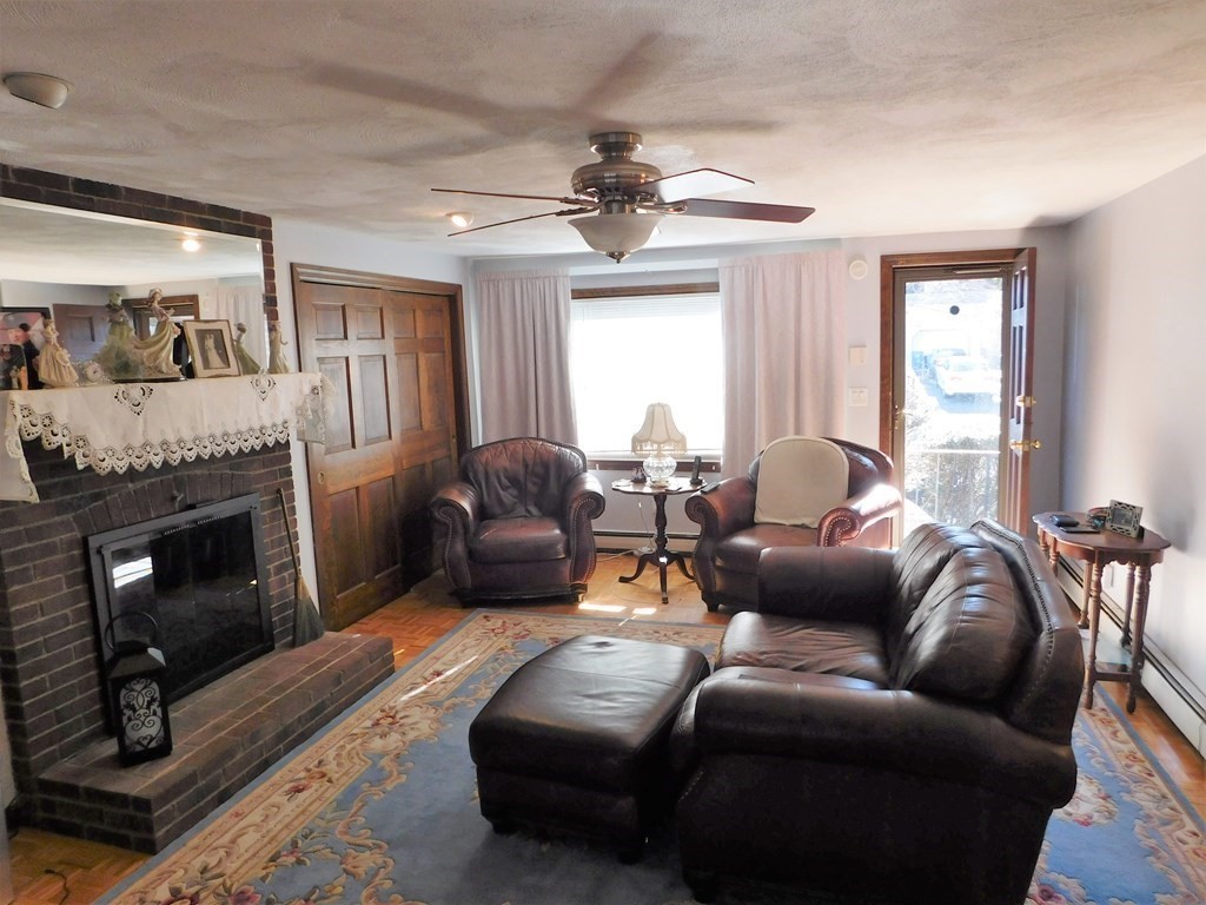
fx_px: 801
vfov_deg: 58.9
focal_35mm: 23
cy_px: 452
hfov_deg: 73.9
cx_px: 603
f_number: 3
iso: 125
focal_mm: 4
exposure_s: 1/60
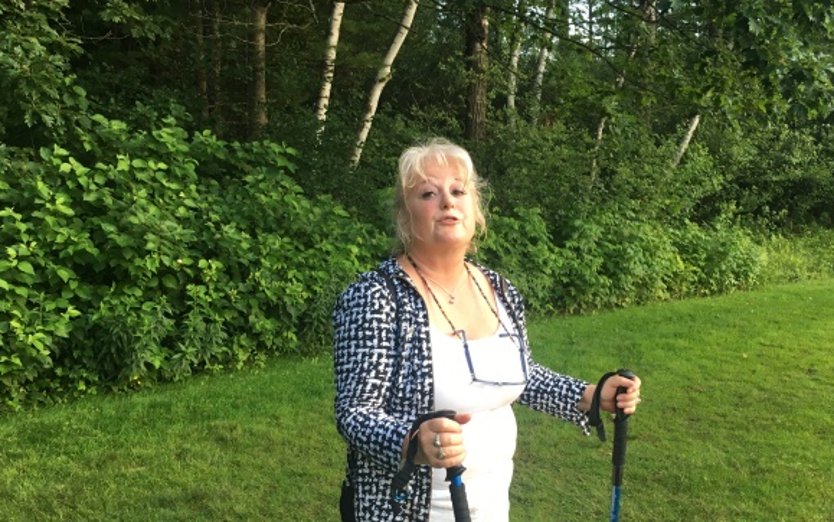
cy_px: 327
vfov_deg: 37.1
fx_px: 773
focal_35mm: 34
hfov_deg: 56.6
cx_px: 445
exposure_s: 1/40
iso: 32
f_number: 2.2
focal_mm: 4.15
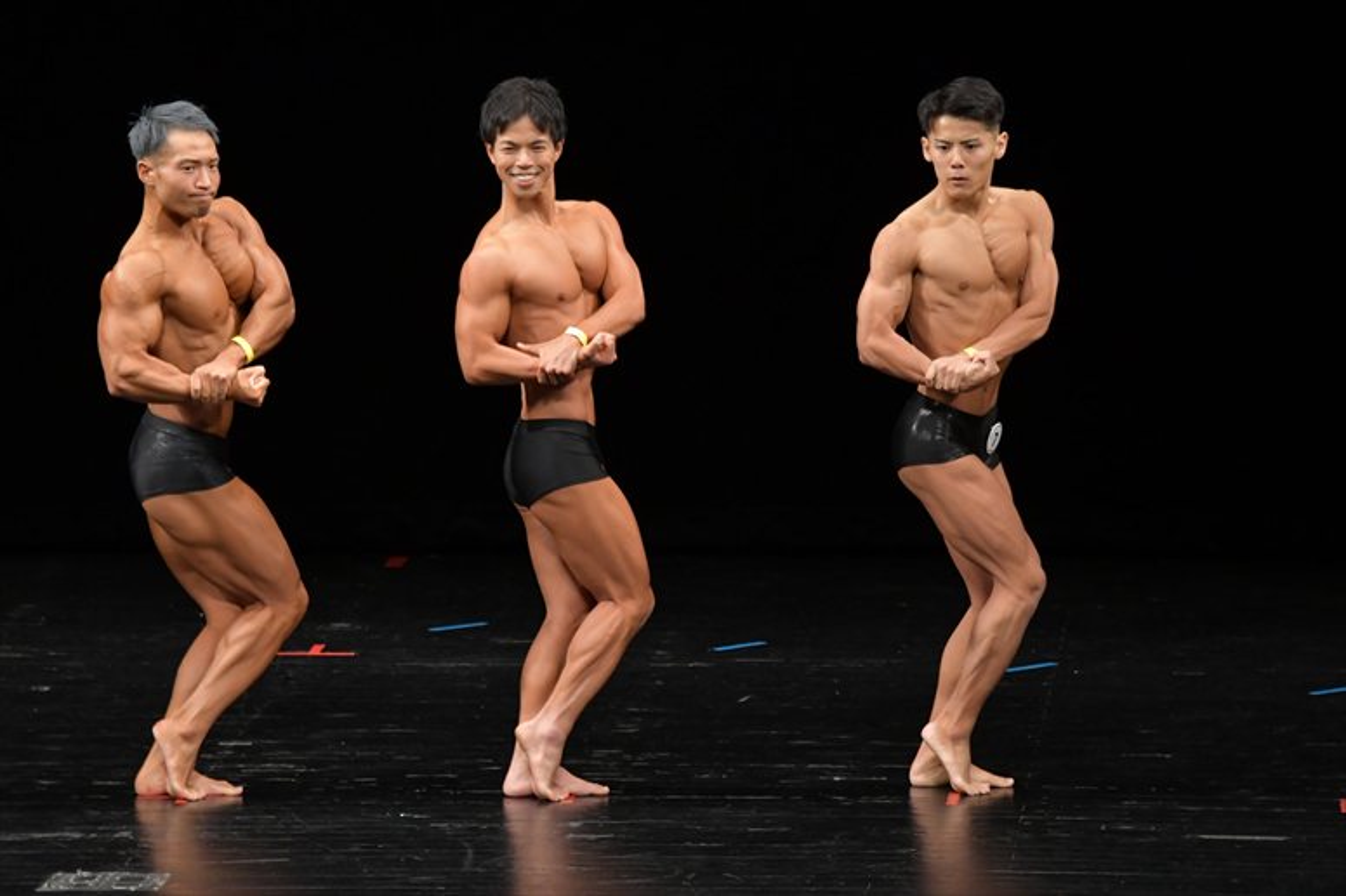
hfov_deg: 7.6
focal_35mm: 270
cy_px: 448
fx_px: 10090
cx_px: 673
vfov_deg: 5.1
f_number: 5.6
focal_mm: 180
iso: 2500
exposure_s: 1/400
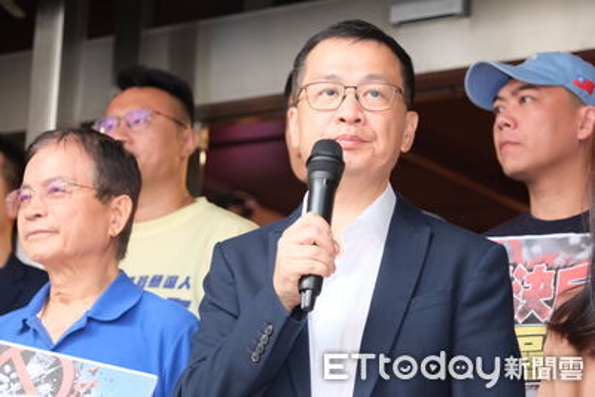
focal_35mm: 75
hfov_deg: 27.0
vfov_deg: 18.2
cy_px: 198
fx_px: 1240
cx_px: 298
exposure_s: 1/250
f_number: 2.8
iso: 2500
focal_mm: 50
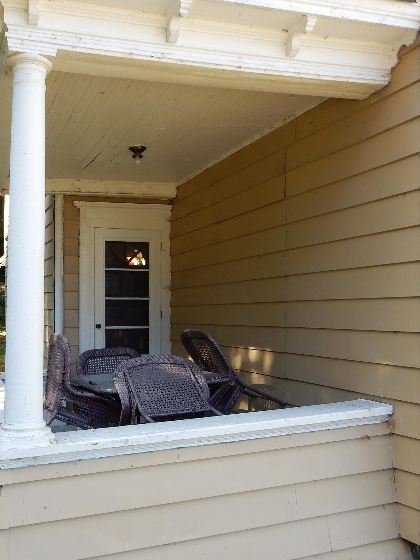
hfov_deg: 41.2
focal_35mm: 34
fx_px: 550
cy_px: 312
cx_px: 135
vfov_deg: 53.8
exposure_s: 1/125
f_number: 3.7
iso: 125
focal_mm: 4.5
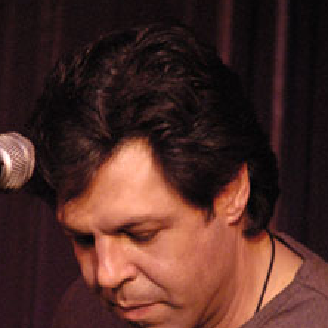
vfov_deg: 2.8
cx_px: 121
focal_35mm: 630
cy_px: 350
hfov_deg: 2.8
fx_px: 6754
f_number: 5.3
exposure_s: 1/90
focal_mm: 220
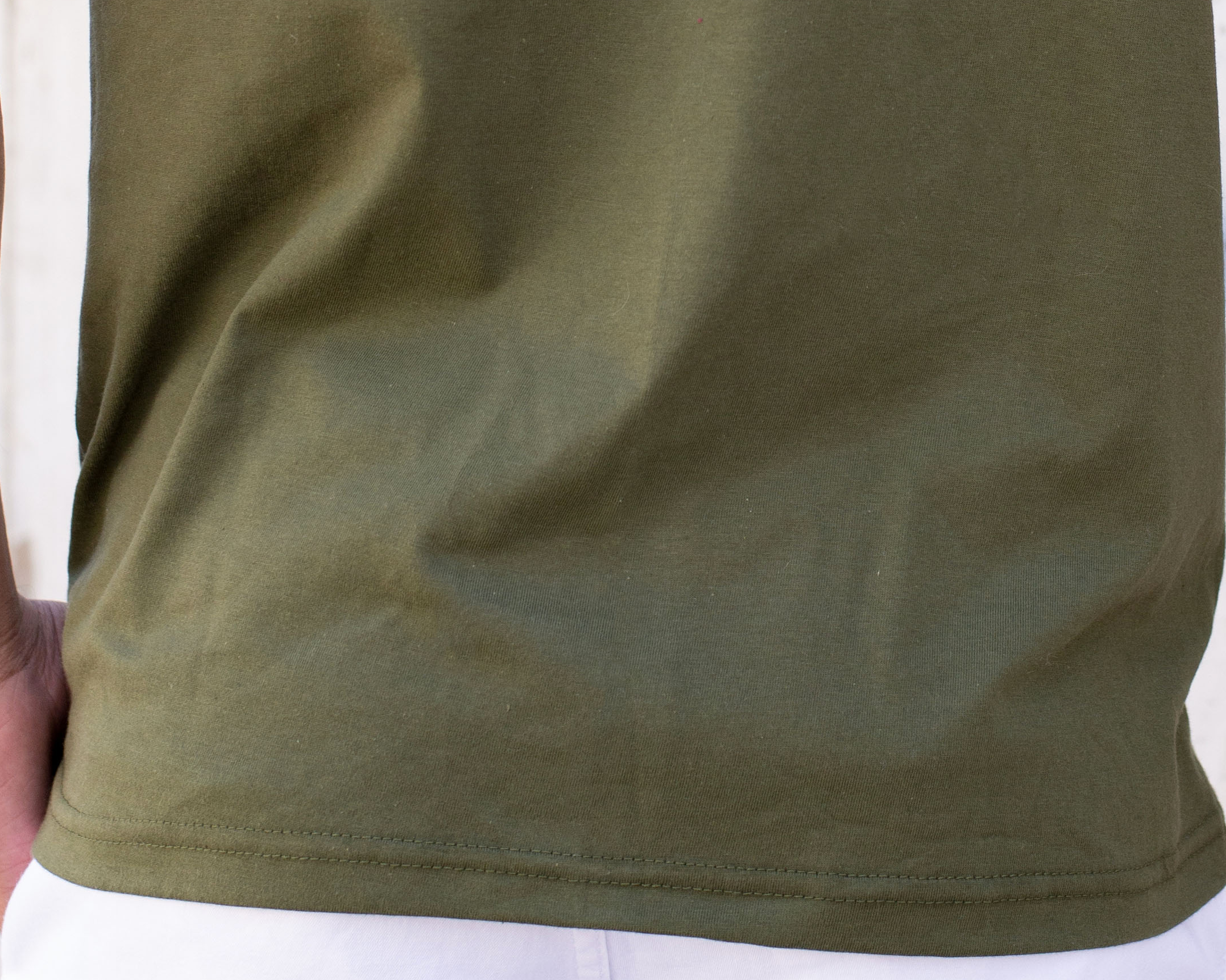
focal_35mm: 131
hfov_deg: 14.7
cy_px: -458
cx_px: 716
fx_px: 4754
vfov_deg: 11.3
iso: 400
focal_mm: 50
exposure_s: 1/400
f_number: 4.5
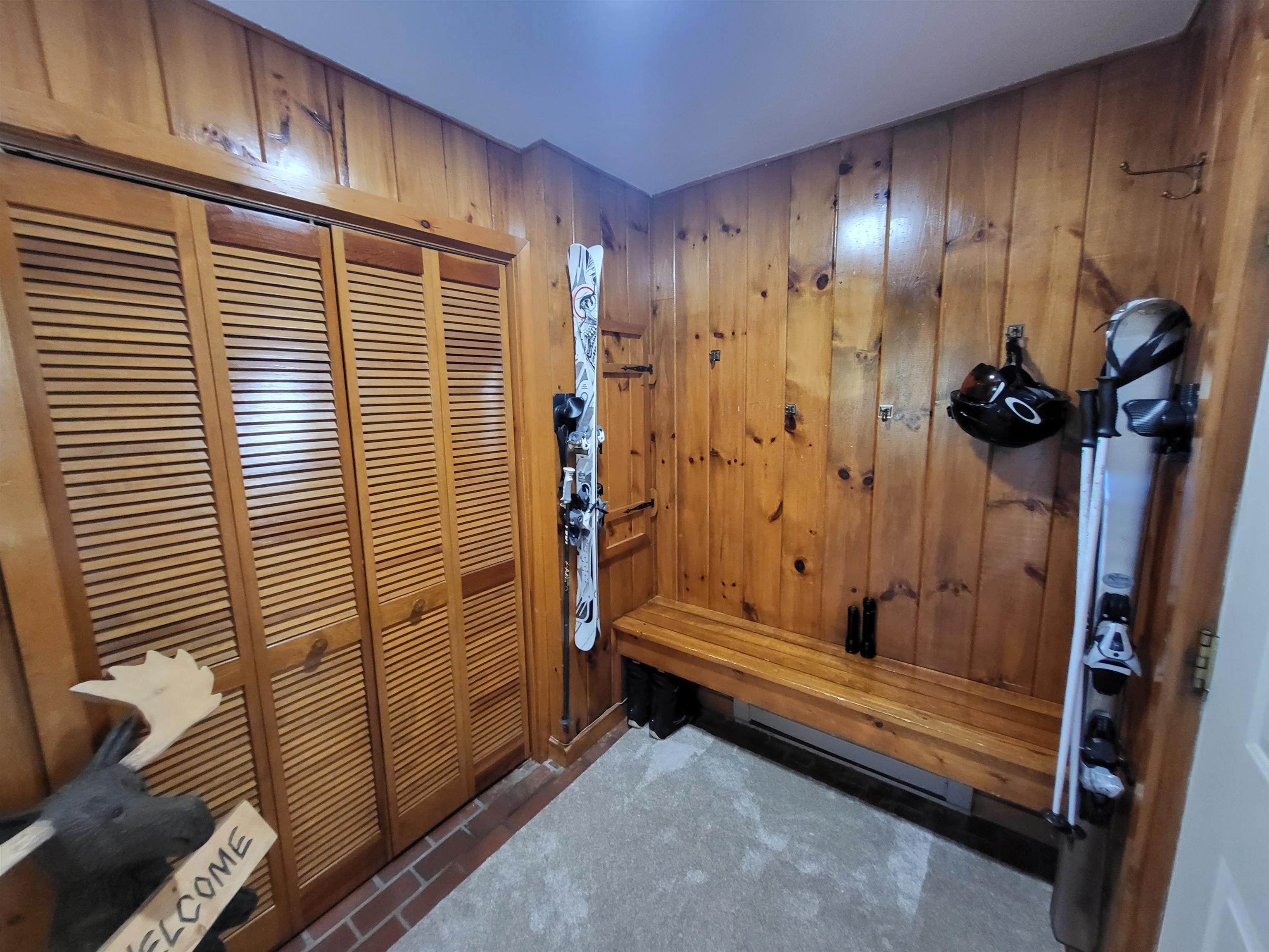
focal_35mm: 13
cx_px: 634
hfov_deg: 106.2
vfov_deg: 89.9
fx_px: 477
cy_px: 476
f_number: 2.2
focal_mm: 1.74
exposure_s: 1/30
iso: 500
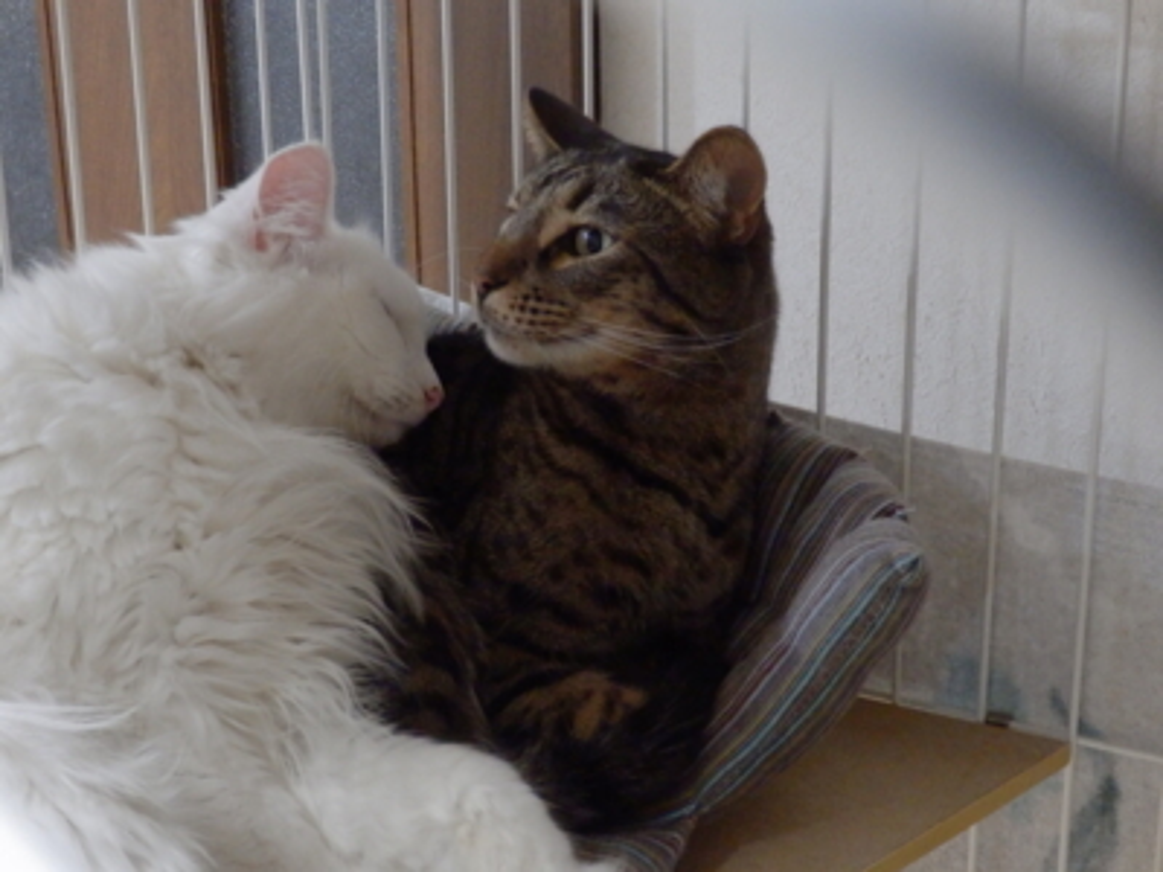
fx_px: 1512
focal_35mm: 45
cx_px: 582
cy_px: 436
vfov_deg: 32.2
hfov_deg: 42.1
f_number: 3.8
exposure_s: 1/20
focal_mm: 8
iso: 1600
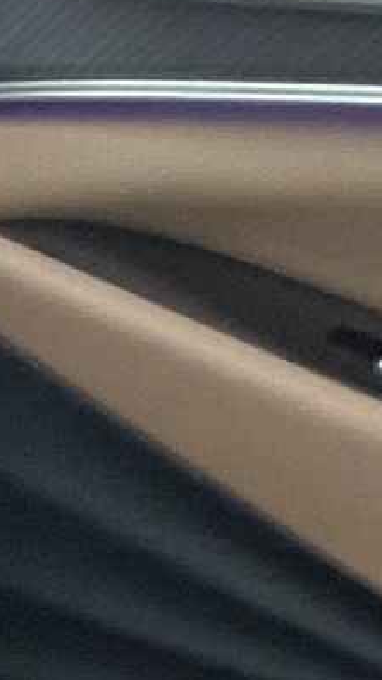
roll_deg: -1.0
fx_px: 5207
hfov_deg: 4.0
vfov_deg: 7.2
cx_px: -981
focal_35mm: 289
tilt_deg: -25.2
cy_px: 1365
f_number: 1.8
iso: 125
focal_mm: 4.25
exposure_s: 1/60
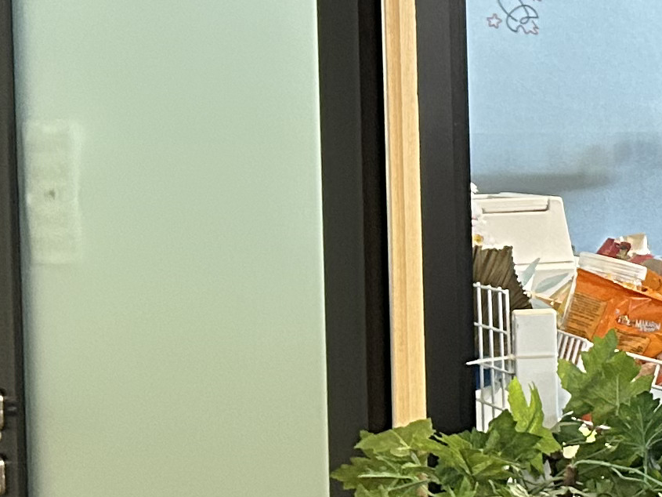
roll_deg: -0.6
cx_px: 1210
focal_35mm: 124
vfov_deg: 12.0
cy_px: 226
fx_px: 2372
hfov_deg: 14.0
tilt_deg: -1.9
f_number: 1.5
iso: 500
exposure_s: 1/50
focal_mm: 5.7
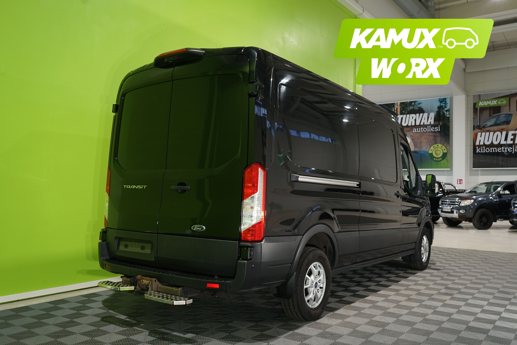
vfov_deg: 42.3
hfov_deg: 60.3
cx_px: 258
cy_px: 172
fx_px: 445
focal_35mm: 31
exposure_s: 1/30
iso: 800
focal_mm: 31
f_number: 5.6
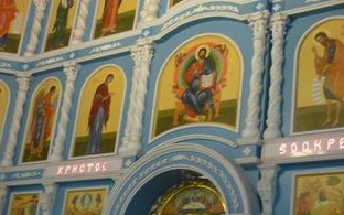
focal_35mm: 64
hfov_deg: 32.0
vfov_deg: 20.2
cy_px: 158
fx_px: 600
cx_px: 181
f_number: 3
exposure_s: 1/20
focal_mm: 6.9
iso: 800
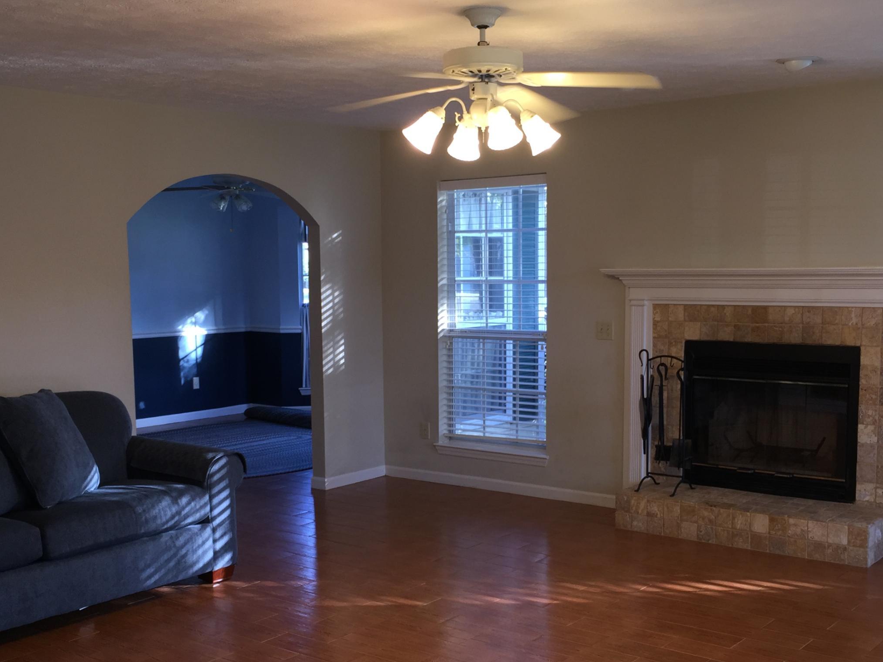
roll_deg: +0.2
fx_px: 1097
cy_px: 393
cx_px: 480
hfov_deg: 43.8
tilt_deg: -6.0
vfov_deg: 33.5
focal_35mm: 43
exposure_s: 1/35
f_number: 2.2
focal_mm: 4.15
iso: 32
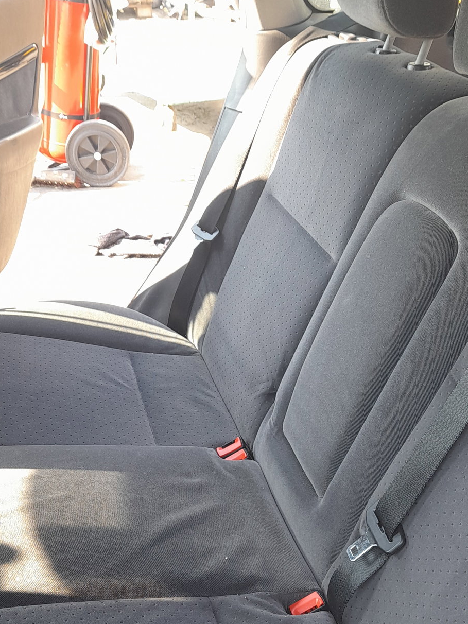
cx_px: 240
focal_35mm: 44
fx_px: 793
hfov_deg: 32.9
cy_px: 451
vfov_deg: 41.9
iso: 43
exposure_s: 1/60
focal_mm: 4.6
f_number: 2
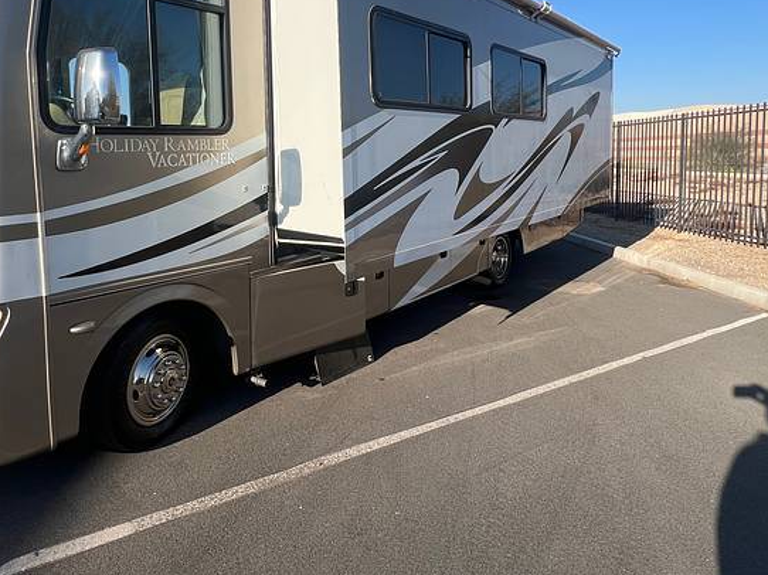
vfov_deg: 55.6
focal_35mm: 24
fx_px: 532
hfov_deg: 71.3
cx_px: 333
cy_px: 193
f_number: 1.8
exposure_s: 1/1096
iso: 32
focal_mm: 1.57
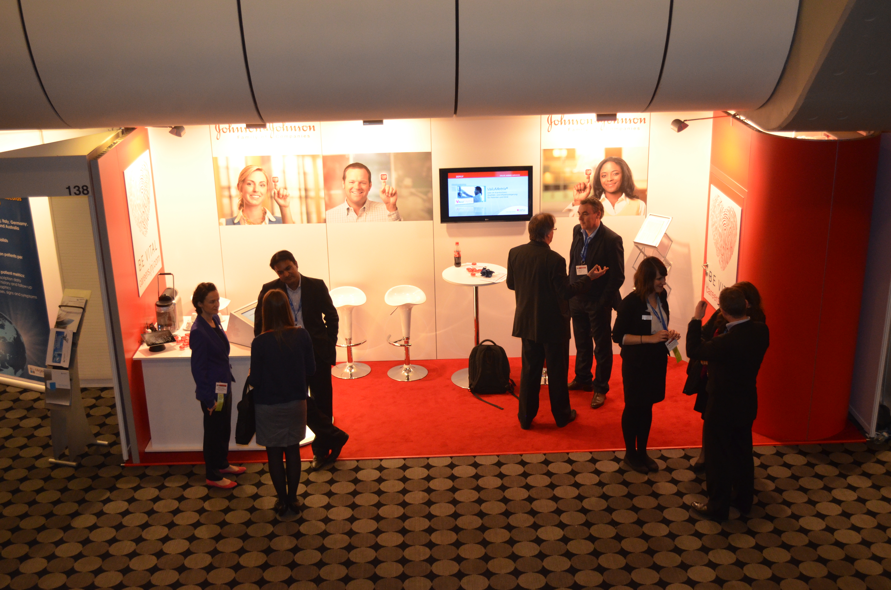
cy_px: 295
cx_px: 446
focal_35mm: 42
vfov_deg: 31.8
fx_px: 1037
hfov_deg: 46.5
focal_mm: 28
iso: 1250
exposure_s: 1/60
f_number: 4.5
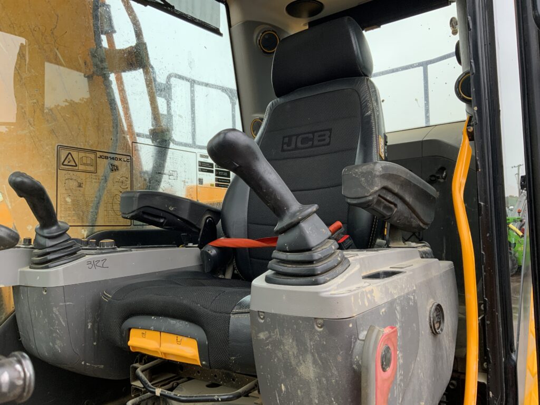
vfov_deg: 48.2
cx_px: 270
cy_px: 202
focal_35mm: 29
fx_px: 452
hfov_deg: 61.7
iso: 40
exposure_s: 1/122
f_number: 1.8
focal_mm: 3
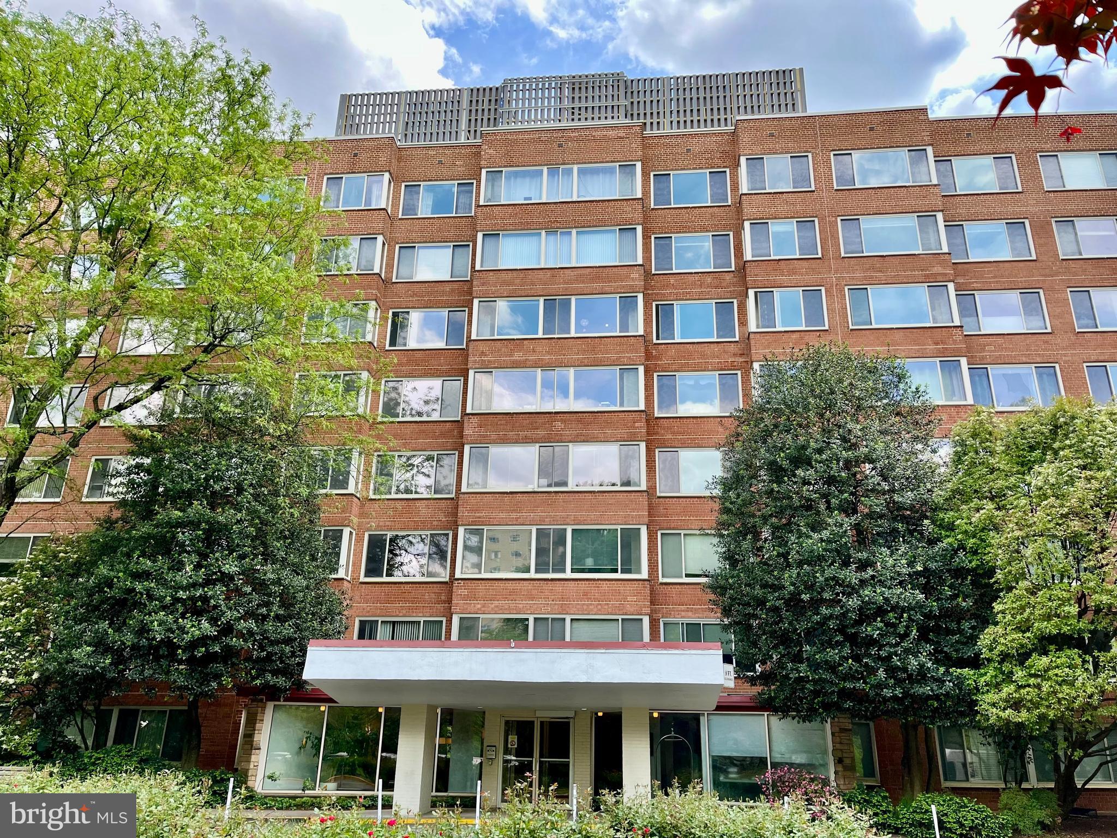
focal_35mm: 26
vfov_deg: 53.1
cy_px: 419
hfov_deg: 67.3
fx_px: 839
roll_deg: -1.6
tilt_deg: +22.1
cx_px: 558
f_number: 1.6
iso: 50
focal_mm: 5.1
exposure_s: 1/777
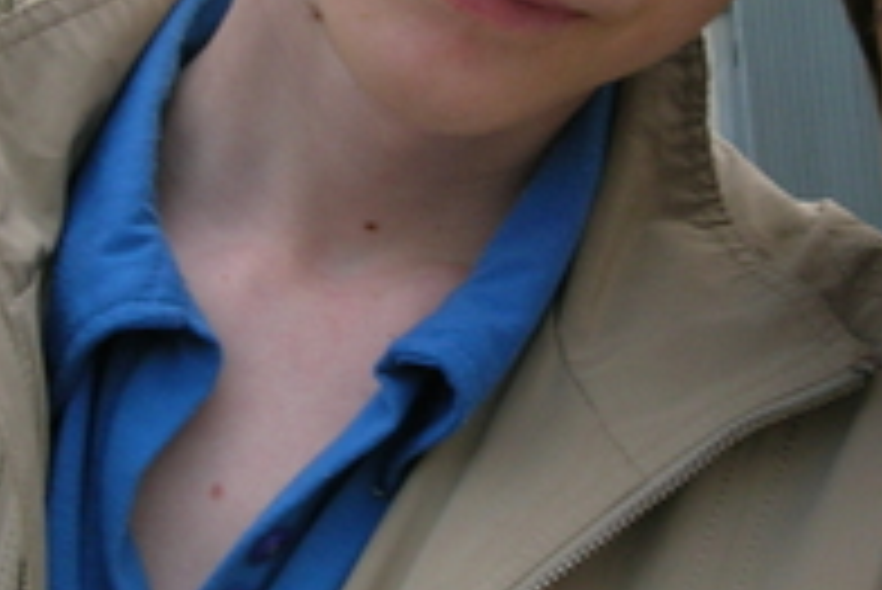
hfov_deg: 20.6
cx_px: 490
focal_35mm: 99
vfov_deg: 13.8
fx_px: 2427
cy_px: 153
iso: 50
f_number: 4.9
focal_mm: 5.7
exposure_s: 1/120
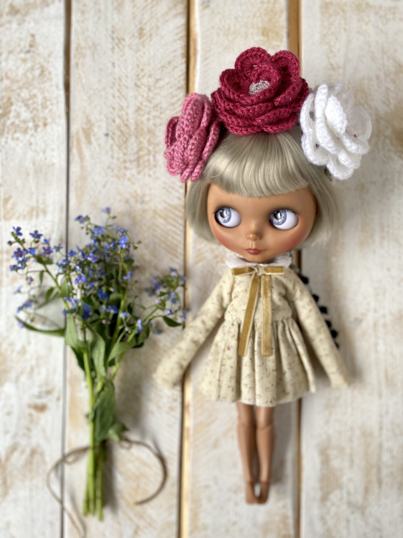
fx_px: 419
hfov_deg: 51.3
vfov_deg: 65.3
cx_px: 209
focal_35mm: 27
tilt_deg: -87.6
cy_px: 278
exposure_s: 1/121
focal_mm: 4.25
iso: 80
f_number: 1.8
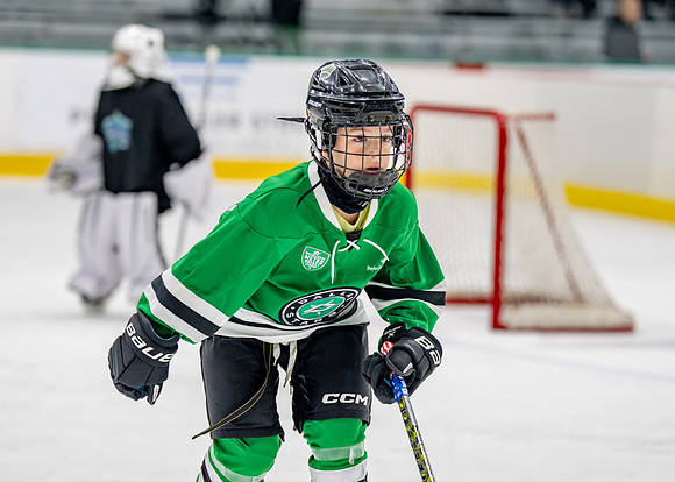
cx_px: 252
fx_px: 3169
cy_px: 200
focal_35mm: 165
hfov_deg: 12.1
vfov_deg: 8.7
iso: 1000
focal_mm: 126
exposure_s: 1/1250
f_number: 2.8
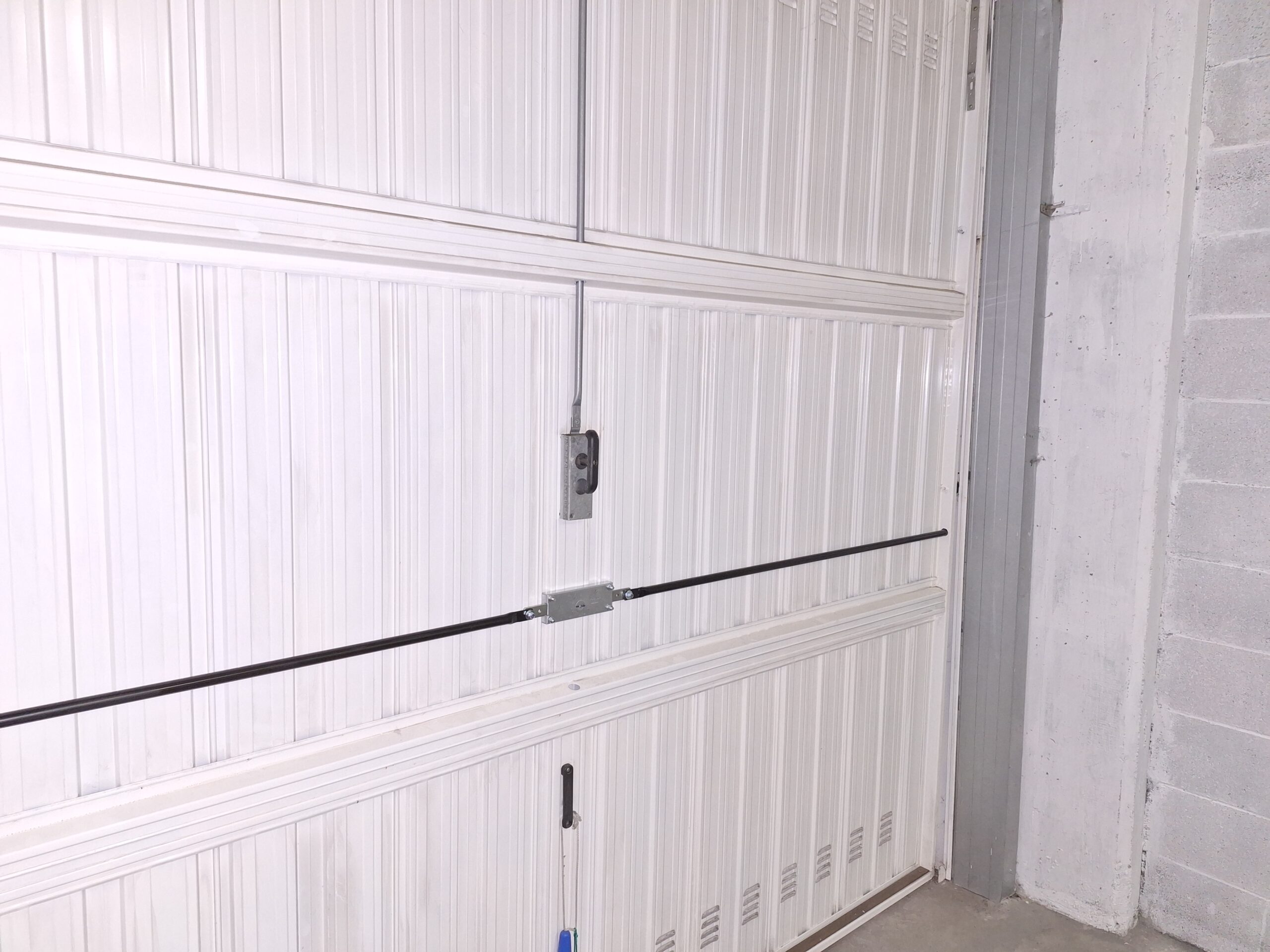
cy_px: 476
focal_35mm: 23
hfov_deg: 73.9
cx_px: 635
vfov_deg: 58.9
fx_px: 844
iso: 320
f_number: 1.8
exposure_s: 1/33
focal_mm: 5.54
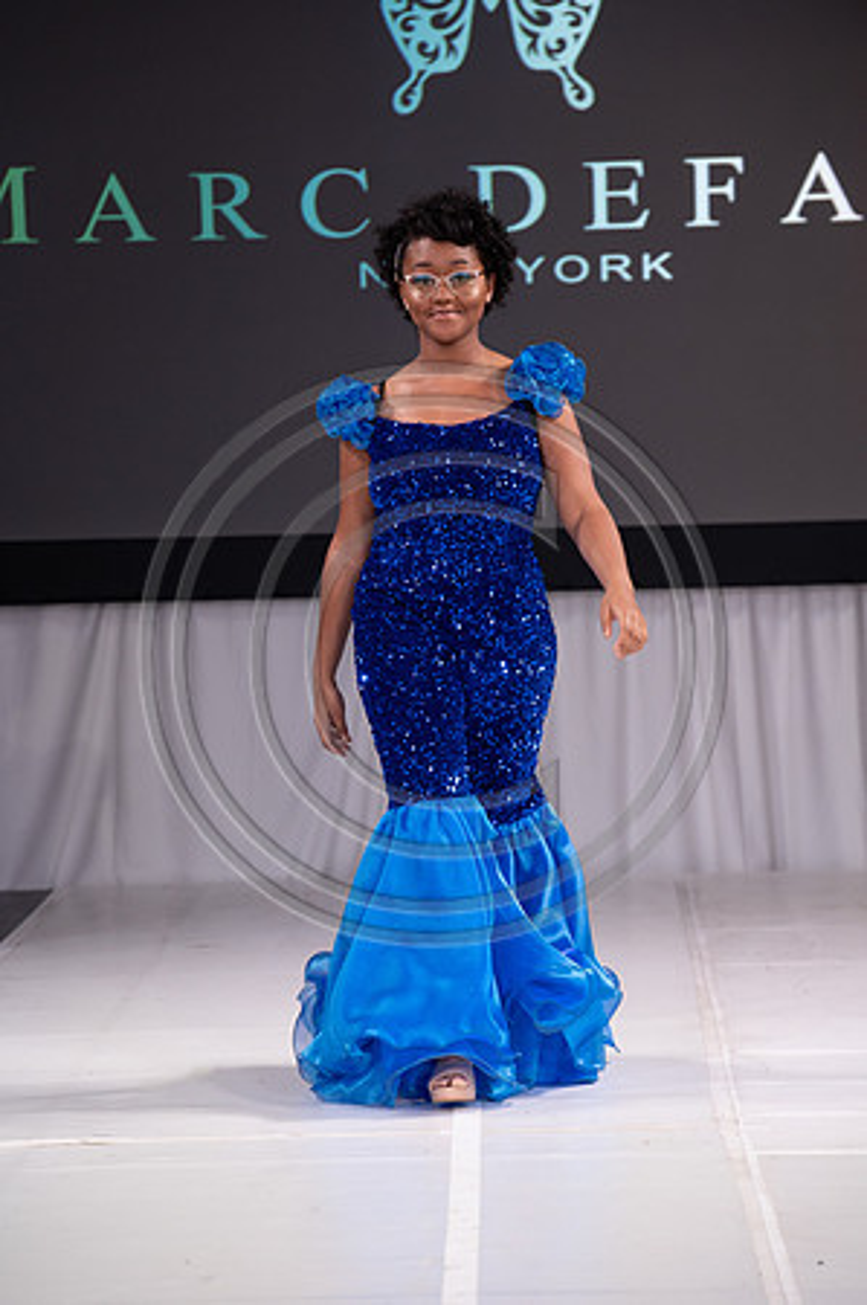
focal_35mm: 170
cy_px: 652
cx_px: 434
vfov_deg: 12.1
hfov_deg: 8.1
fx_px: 6155
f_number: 5.6
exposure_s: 1/400
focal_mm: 170
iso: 2000
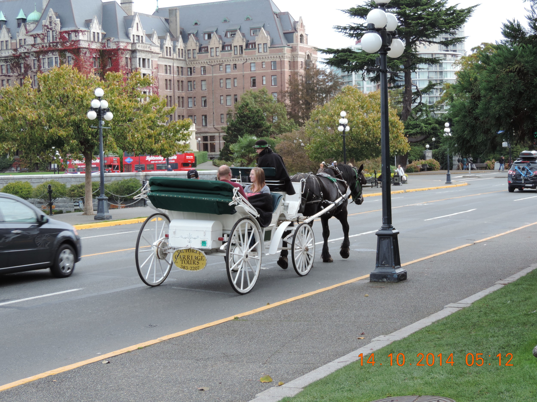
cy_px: 201
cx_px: 268
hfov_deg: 27.8
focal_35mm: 70
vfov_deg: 21.0
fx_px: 1086
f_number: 3.9
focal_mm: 12.4
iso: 80
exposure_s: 1/160
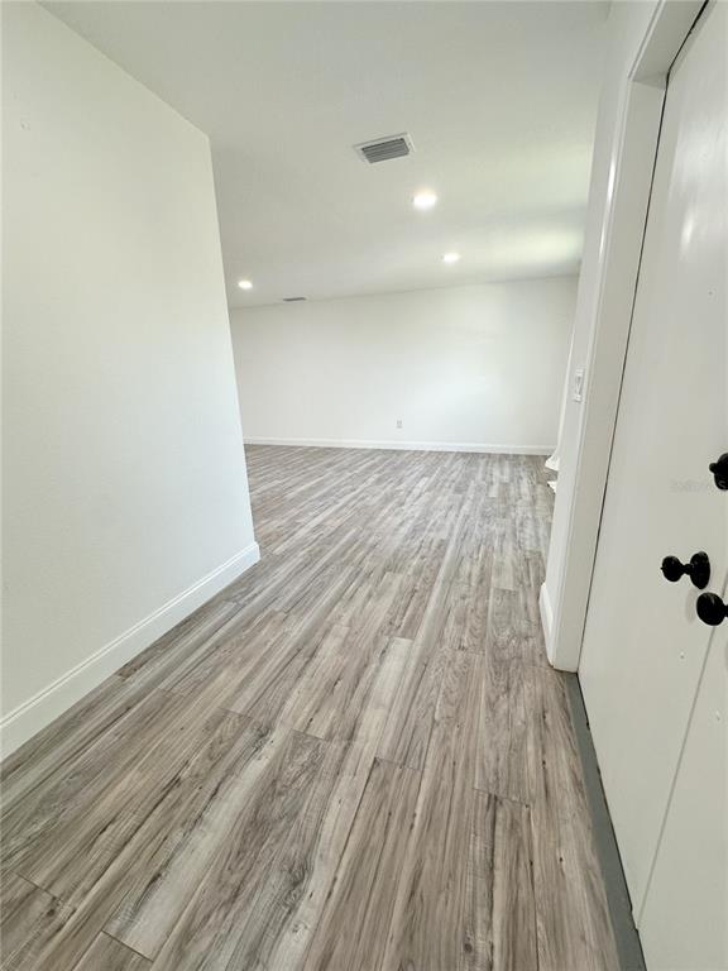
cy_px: 486
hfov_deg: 85.7
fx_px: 393
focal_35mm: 14
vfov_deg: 102.1
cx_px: 364
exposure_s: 1/120
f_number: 2.2
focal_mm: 2.22
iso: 160
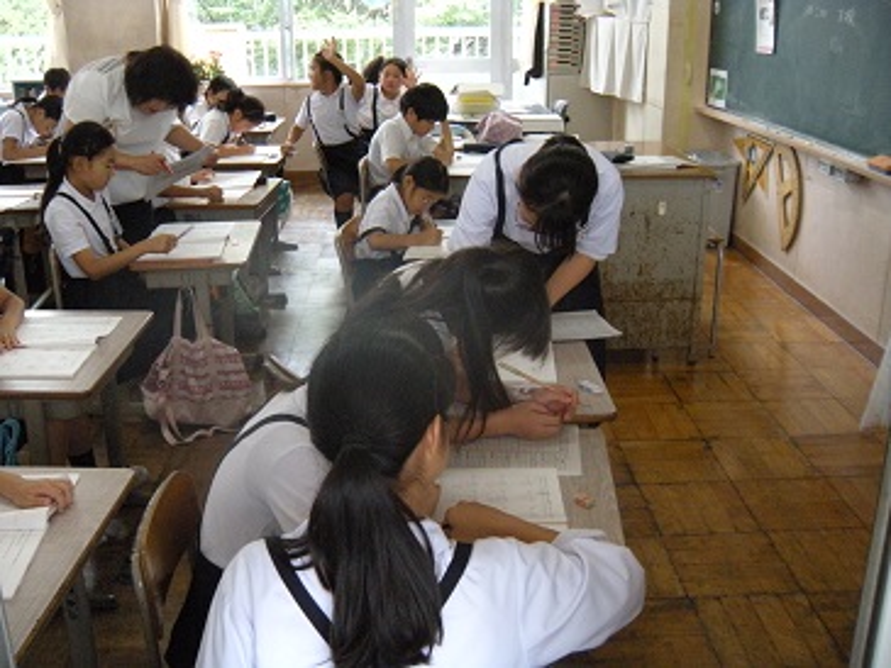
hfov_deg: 46.8
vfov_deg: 36.0
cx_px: 446
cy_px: 334
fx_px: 1030
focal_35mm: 40
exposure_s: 1/63
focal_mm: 6.6
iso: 400
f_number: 3.9
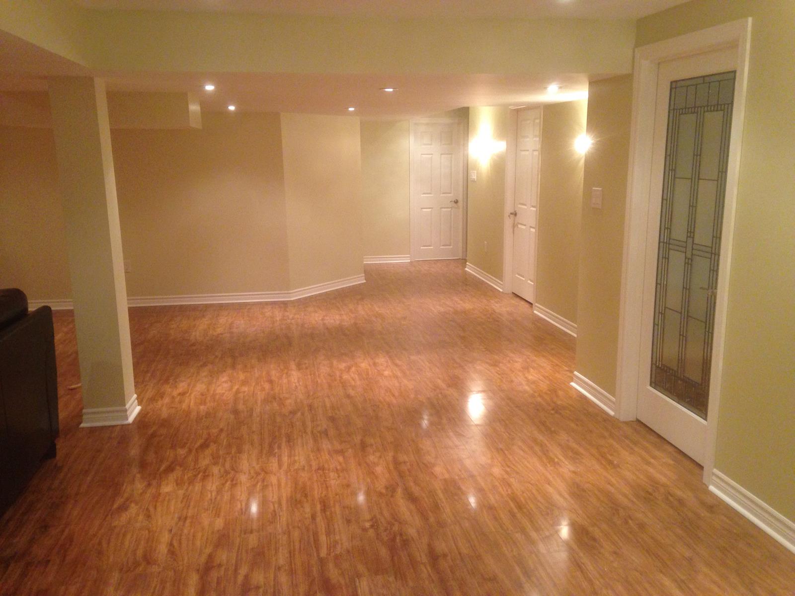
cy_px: 298
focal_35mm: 33
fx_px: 758
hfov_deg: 55.4
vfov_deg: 42.9
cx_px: 398
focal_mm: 4.12
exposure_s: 1/20
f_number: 2.4
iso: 200
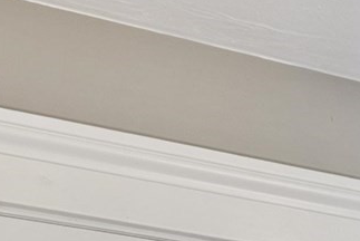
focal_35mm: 114
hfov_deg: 14.9
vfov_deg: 9.5
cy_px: 710
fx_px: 1141
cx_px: 701
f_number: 8
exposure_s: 2
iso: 200
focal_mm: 12
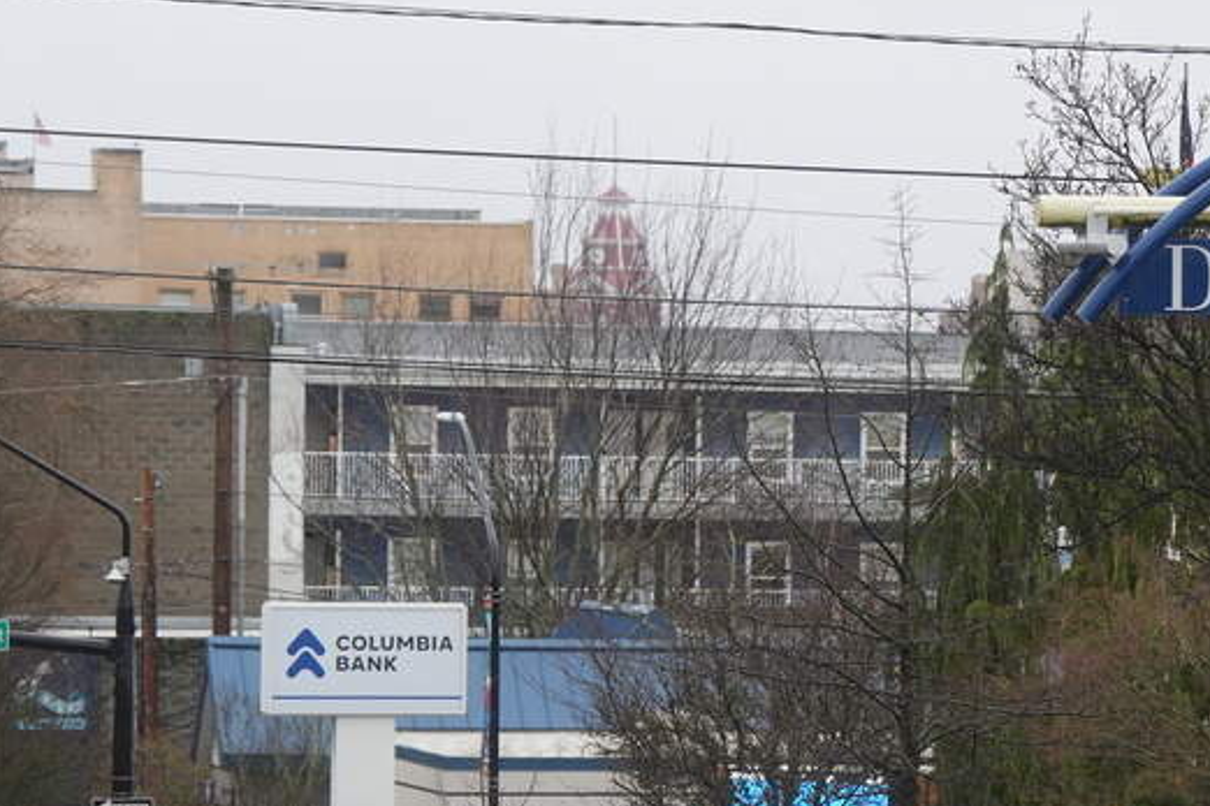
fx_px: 8301
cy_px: 609
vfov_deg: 5.6
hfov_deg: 8.3
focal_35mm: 247
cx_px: 1122
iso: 400
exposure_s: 1/160
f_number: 4
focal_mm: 113
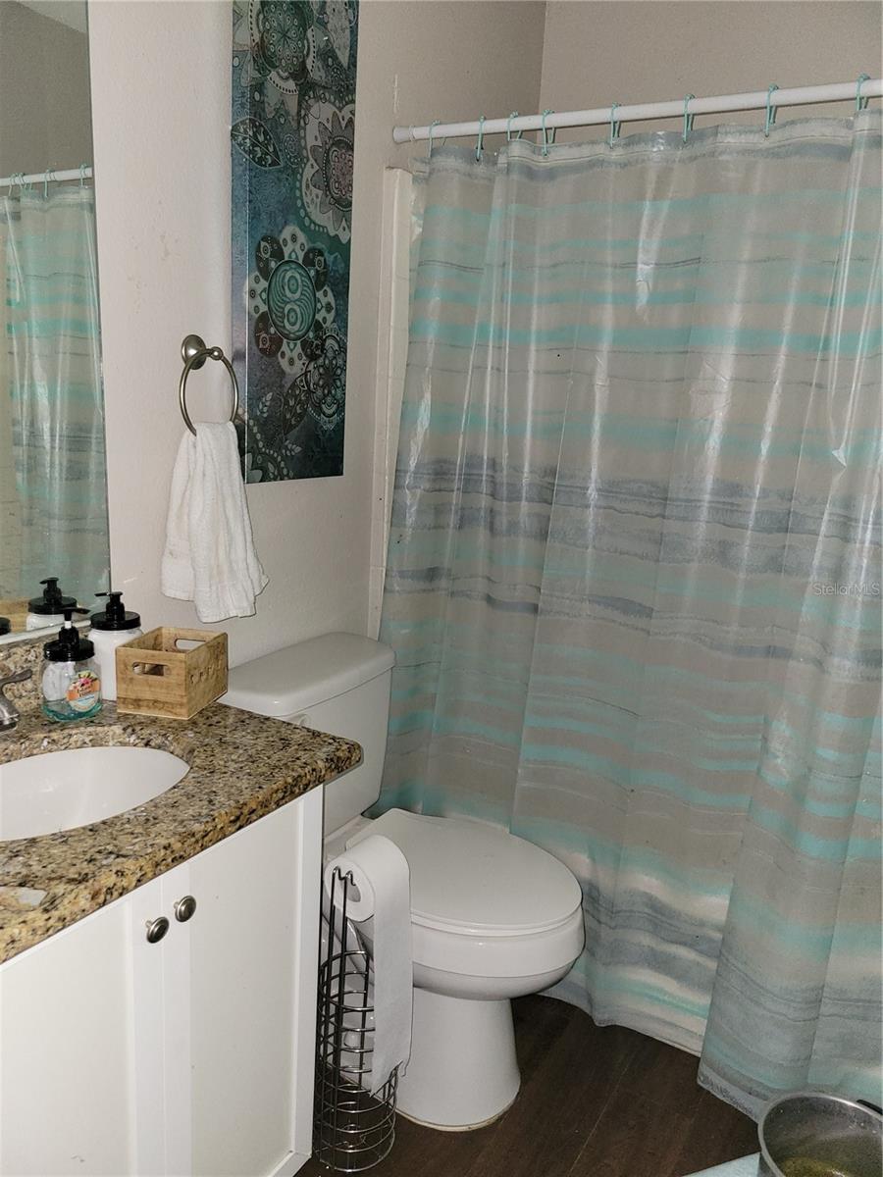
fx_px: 884
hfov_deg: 53.1
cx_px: 442
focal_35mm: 26
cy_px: 588
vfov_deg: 67.3
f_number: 1.8
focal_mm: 5.4
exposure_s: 1/18.9
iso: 125
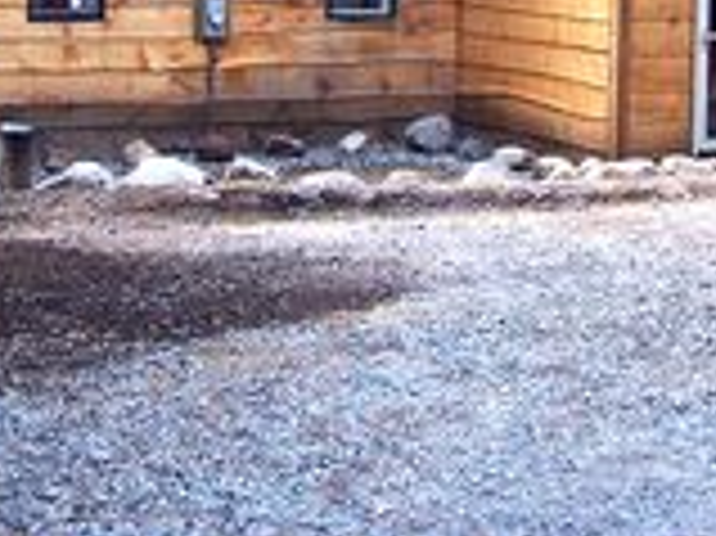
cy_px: -77
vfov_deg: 16.2
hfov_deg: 22.3
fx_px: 1819
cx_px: 401
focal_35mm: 88
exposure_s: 1/20
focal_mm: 6.3
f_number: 2.8
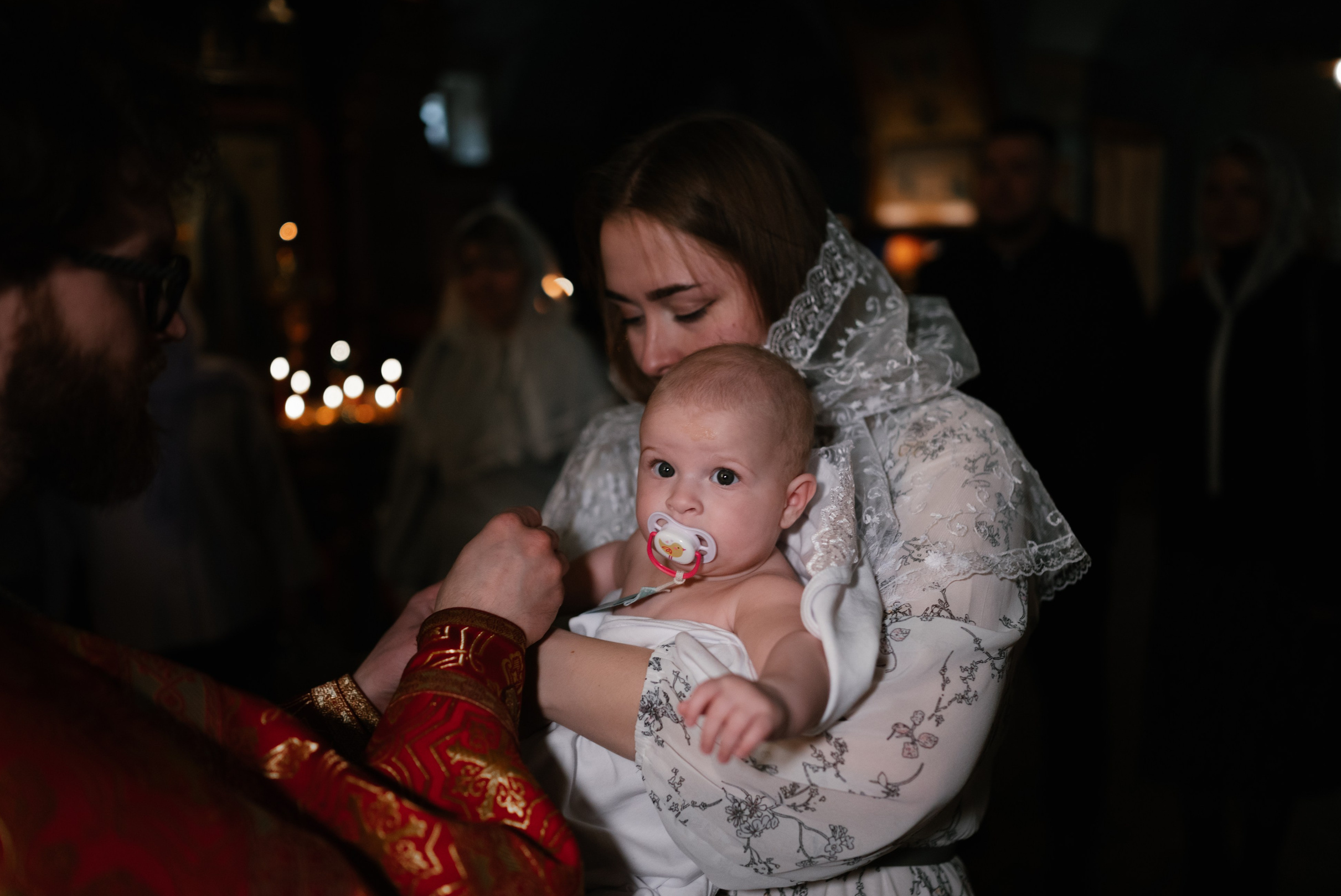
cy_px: 472
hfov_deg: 51.9
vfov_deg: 36.0
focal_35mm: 37
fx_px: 1379
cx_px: 664
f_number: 1.8
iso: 800
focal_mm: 35
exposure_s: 1/250
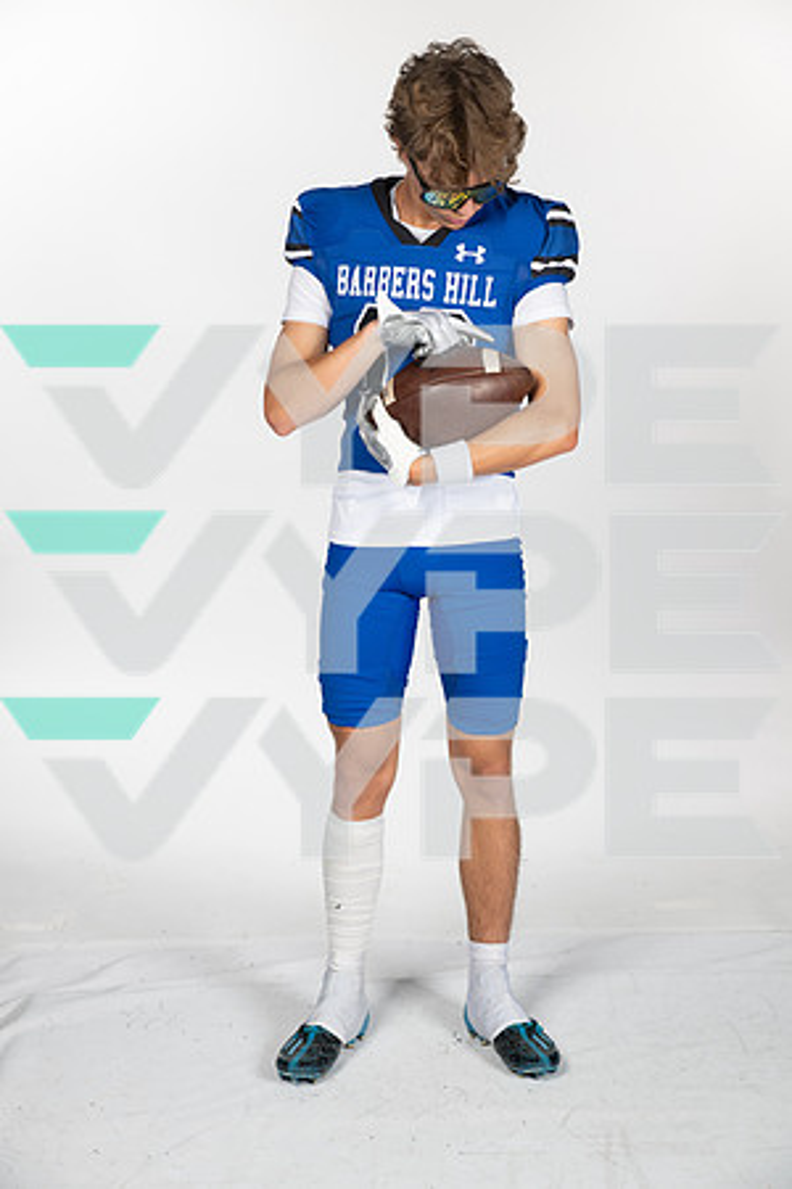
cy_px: 594
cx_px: 396
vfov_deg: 32.4
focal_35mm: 62
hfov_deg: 21.9
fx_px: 2046
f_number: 7.1
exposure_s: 1/400
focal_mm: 62
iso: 250
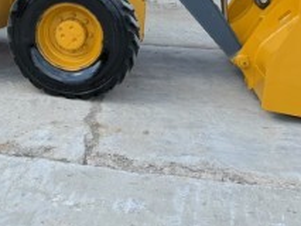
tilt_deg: -3.6
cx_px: -37
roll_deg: +2.6
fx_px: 626
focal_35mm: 72
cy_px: -59
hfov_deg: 25.0
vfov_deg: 19.1
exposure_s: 1/2110
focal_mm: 6.76
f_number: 1.78
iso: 100
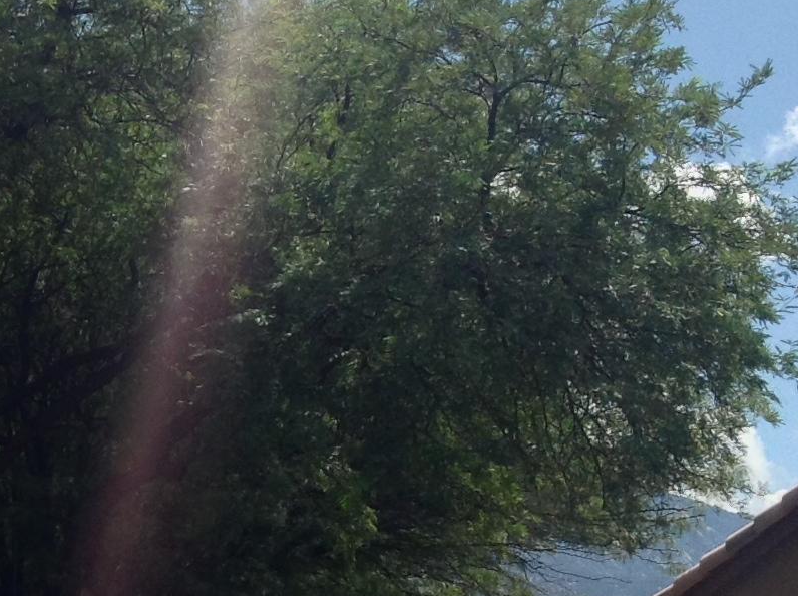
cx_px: -164
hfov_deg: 16.6
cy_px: 853
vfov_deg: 12.4
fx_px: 2623
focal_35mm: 114
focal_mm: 4.28
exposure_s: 1/2016
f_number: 2.4
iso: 50
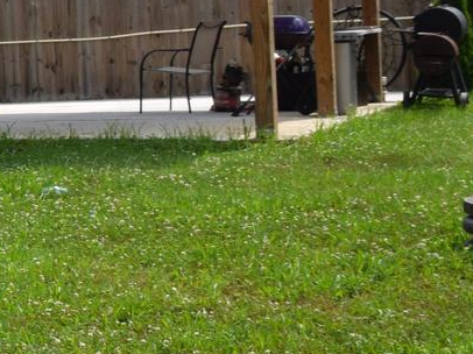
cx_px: -631
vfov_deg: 11.2
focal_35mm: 131
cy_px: 19
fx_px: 1789
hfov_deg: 12.2
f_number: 10
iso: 200
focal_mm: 18
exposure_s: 1/400
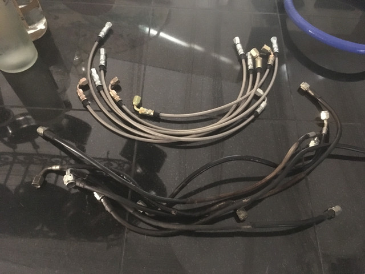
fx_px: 306
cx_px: 182
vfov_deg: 48.2
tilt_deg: -60.3
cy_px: 137
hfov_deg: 61.7
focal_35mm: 29
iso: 1000
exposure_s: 1/15
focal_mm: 4.15
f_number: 2.2
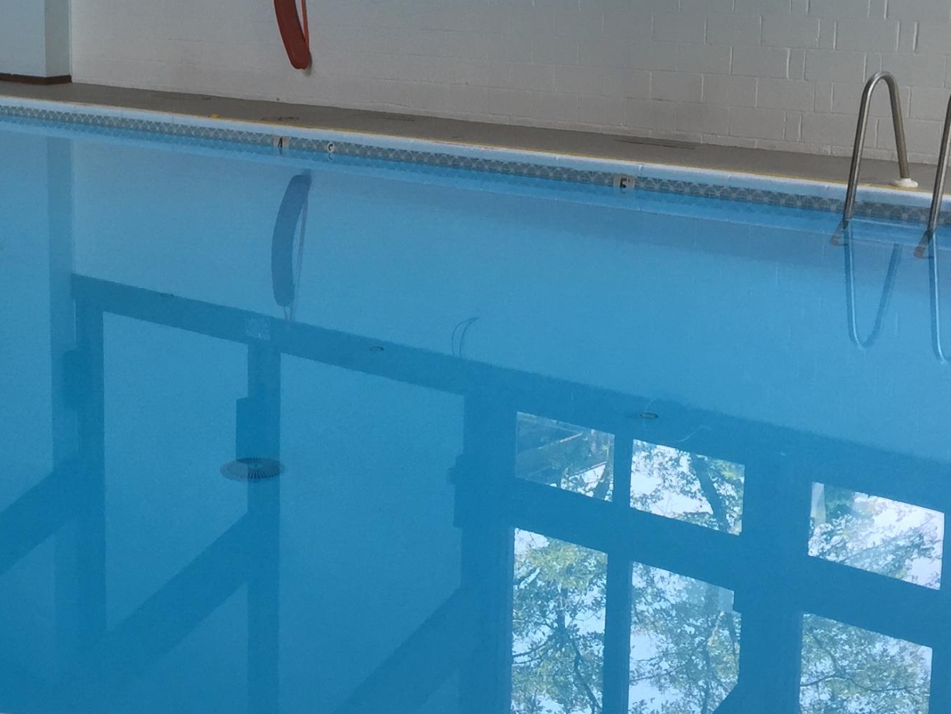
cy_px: 225
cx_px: 153
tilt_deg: -8.2
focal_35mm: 65
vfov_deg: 22.5
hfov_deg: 29.0
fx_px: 1786
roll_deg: +0.1
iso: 40
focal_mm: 4.15
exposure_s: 1/120
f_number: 2.2
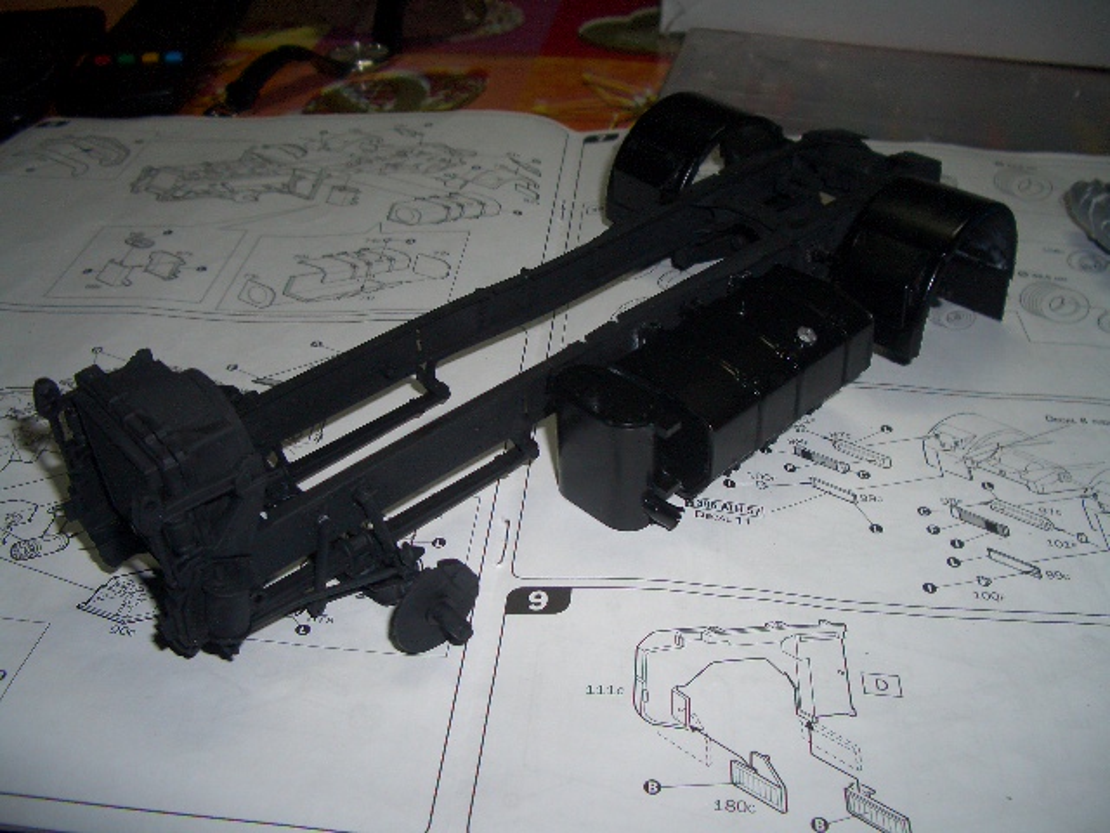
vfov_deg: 40.7
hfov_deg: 52.6
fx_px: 1122
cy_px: 416
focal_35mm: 35
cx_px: 555
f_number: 2.6
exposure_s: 1/60
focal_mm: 5.8
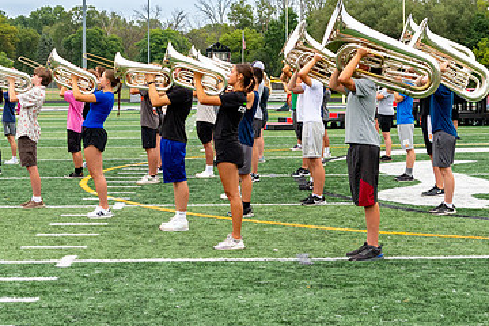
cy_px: 51
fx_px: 1250
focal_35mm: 92
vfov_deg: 14.7
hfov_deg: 22.1
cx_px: 247
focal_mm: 44
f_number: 4.5
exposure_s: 1/4000
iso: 1000
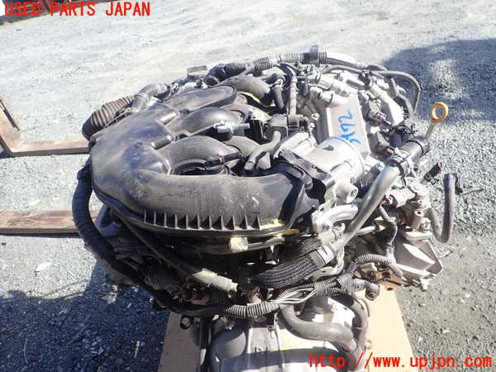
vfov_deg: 54.9
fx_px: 358
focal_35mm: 25
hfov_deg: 69.4
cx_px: 248
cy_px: 186
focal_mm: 4.5
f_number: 2.8
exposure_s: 1/400
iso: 100
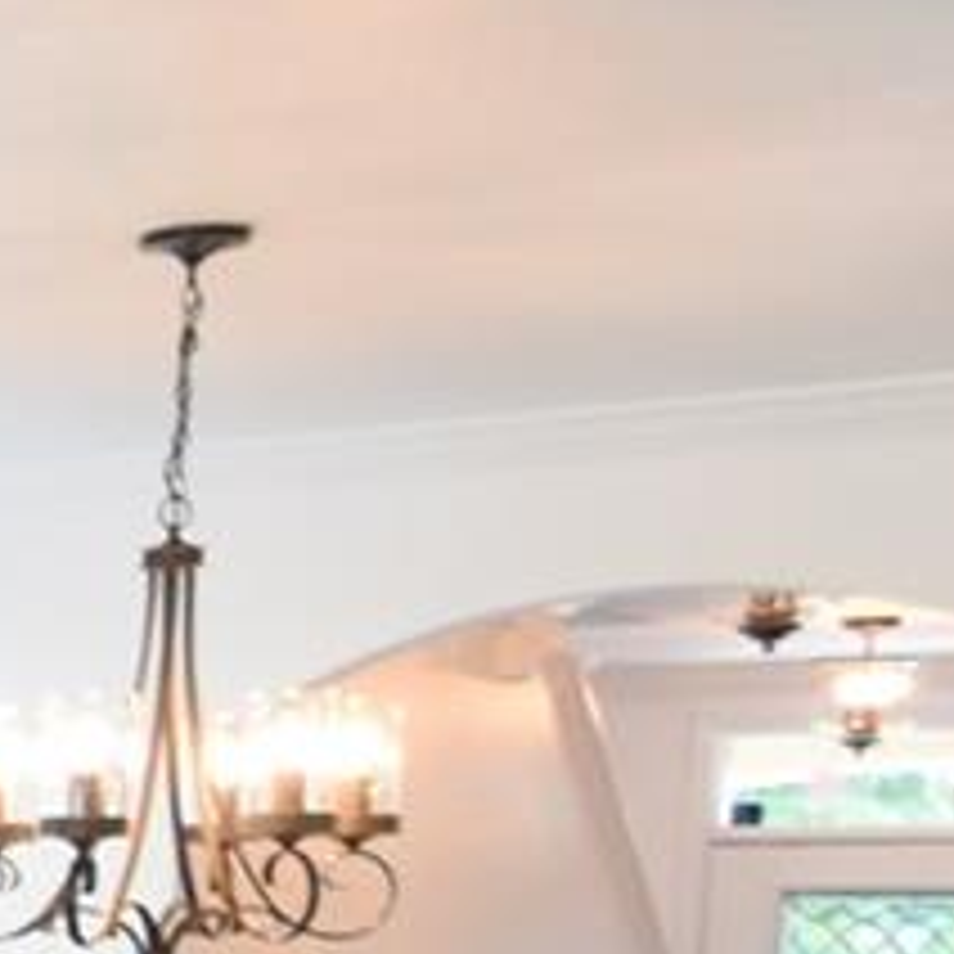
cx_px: -1926
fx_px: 2993
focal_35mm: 96
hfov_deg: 11.1
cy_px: 1130
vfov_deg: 17.3
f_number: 4
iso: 560
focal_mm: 10
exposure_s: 1/60
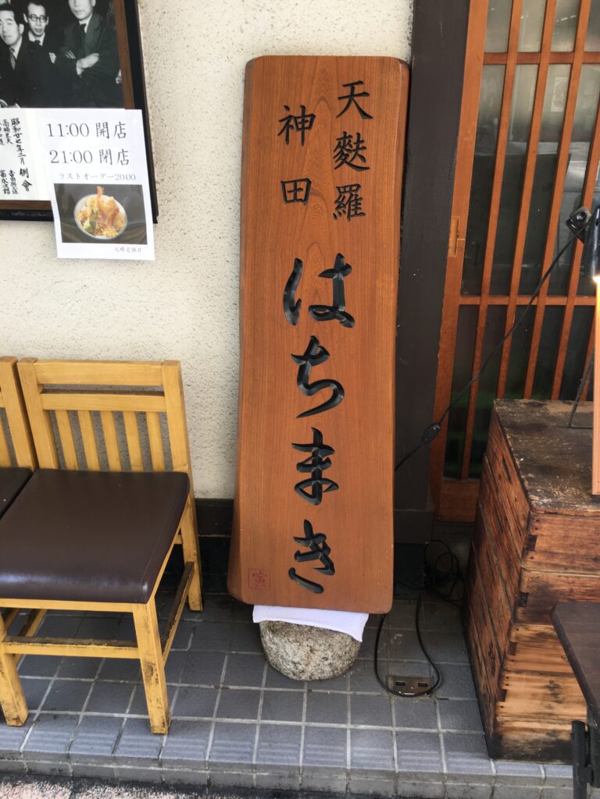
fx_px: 670
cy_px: 400
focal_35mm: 29
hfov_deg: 48.2
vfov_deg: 61.7
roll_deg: +0.2
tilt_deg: -25.5
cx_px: 300
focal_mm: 4.15
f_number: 2.2
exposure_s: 1/60
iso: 32
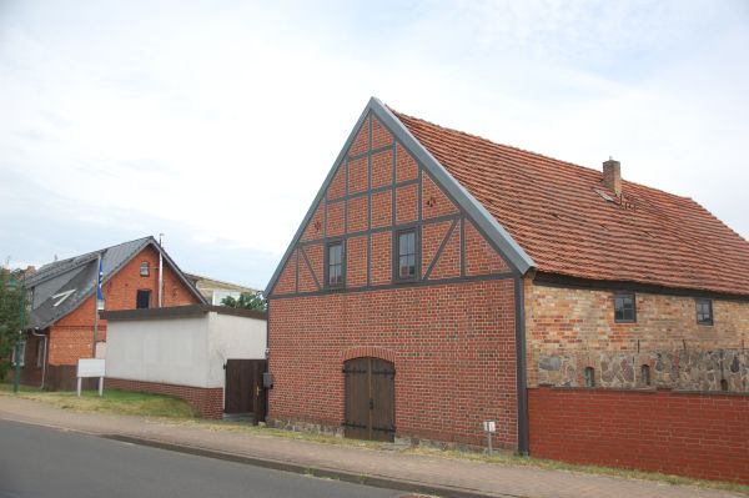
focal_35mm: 33
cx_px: 374
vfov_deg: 39.9
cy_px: 249
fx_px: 686
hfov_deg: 57.3
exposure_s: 1/500
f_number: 5.6
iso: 200
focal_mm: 22
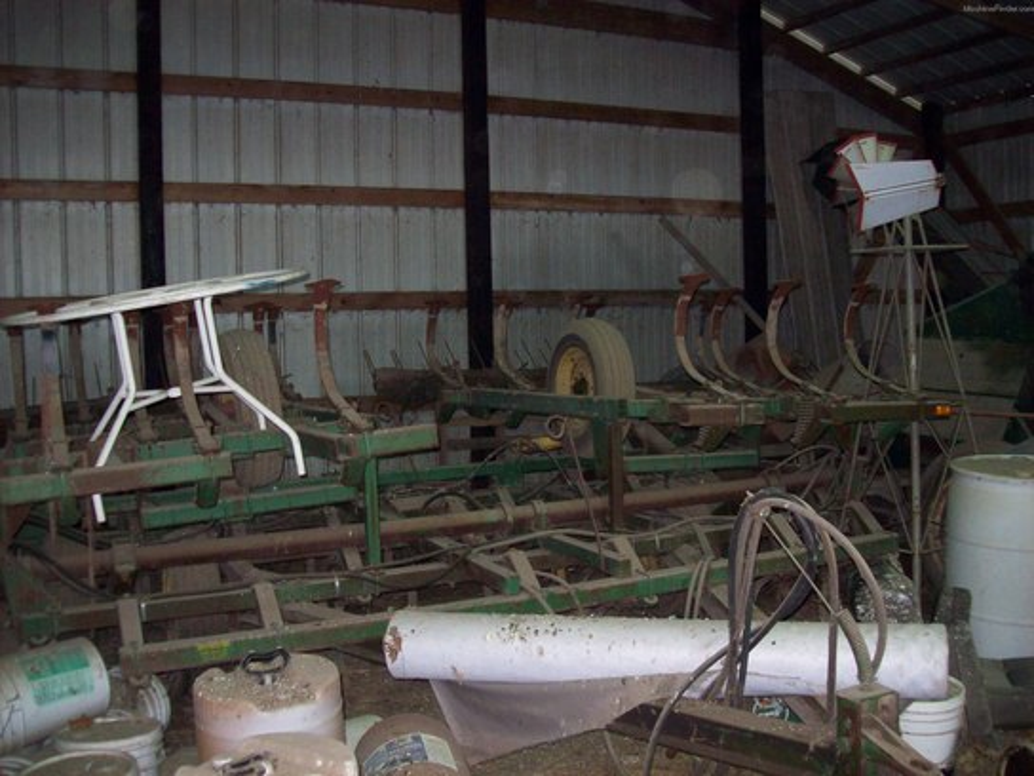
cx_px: 517
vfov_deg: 39.7
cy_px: 388
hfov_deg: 51.4
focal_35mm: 36
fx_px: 1075
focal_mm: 6
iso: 200
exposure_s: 1/64
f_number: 2.7
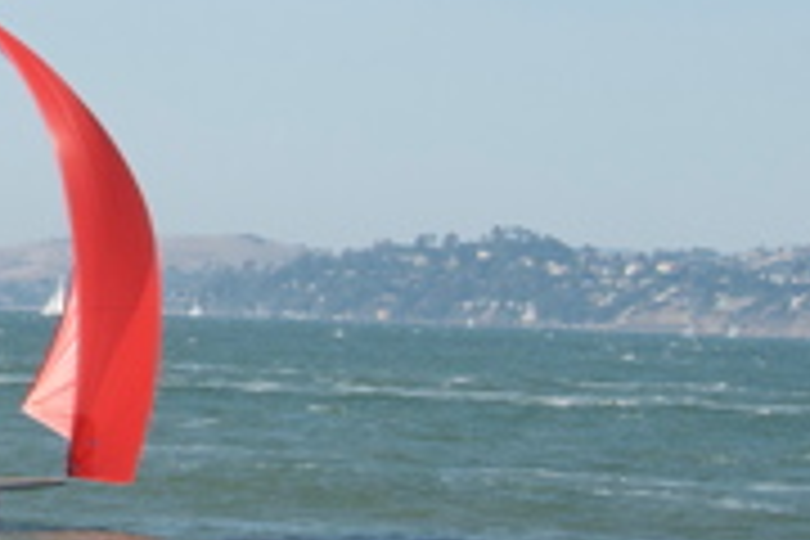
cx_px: -324
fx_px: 5175
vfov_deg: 5.9
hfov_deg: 8.8
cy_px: -70
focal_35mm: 230
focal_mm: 46
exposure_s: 1/500
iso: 320
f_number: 11
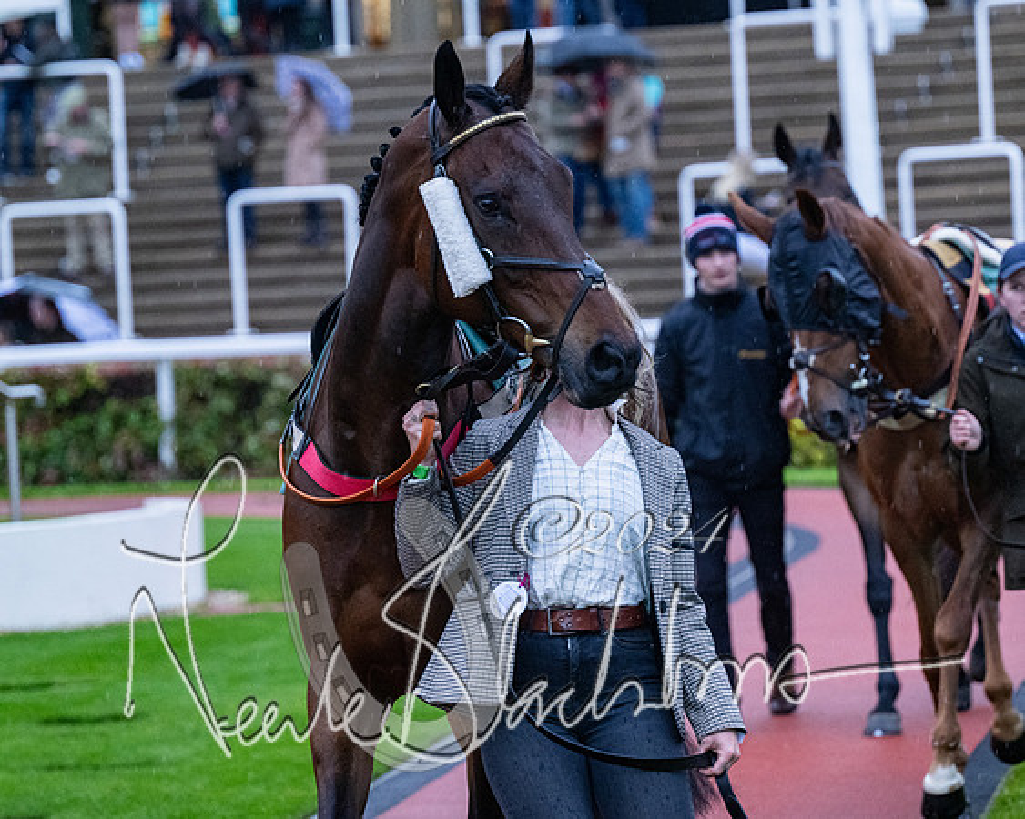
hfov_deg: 10.4
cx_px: 623
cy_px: 375
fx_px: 5651
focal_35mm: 186
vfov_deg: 8.3
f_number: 4
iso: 3200
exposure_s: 1/500
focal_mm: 140
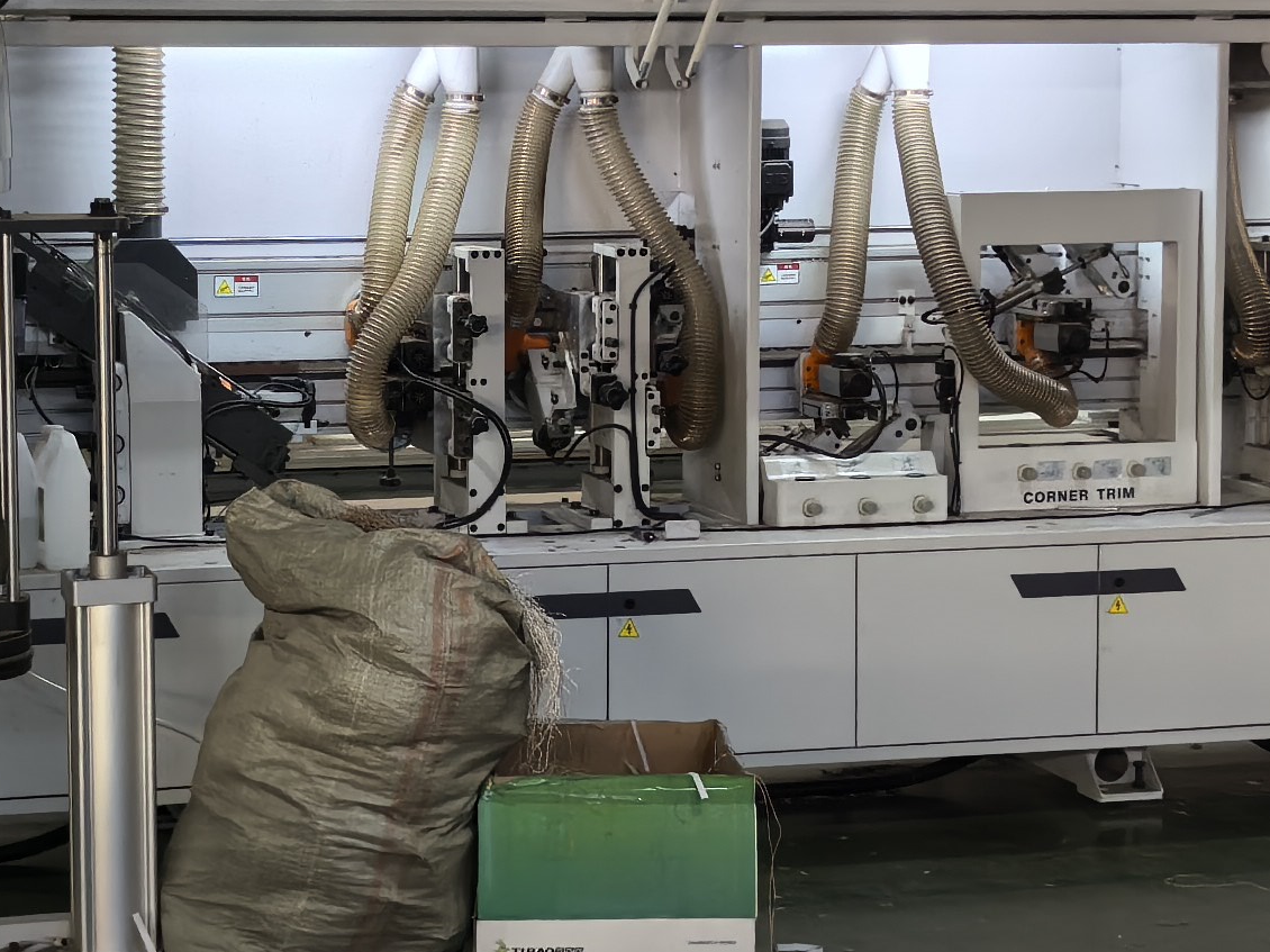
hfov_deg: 22.4
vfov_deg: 17.0
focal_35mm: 87
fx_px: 3191
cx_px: 442
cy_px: 393
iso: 640
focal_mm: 5.75
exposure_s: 1/660
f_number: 2
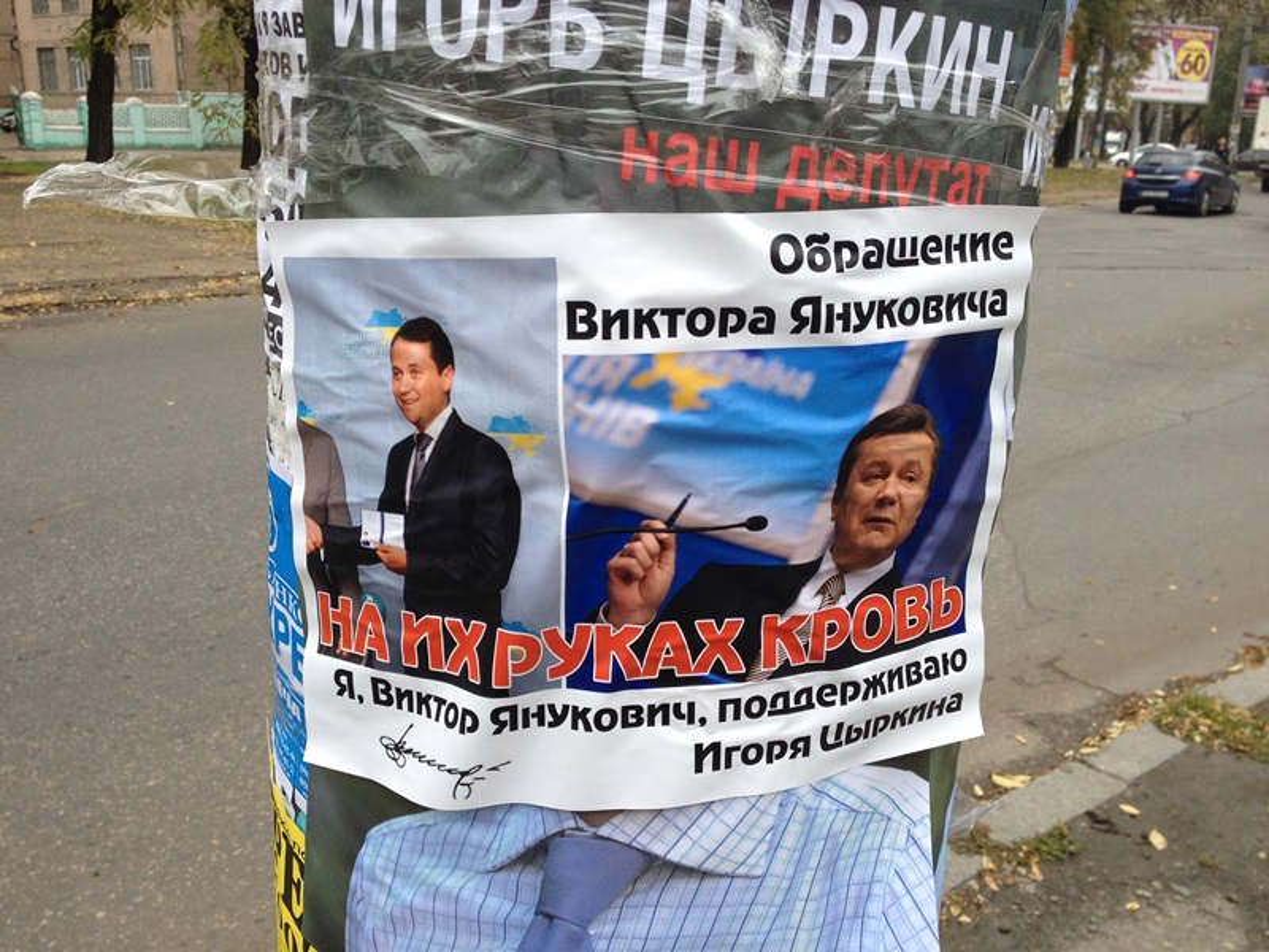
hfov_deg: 52.6
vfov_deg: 40.7
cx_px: 634
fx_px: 1283
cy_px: 476
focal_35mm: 35
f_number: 2.4
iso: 50
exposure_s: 1/201
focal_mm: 4.28
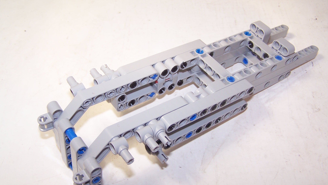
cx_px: 165
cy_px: 94
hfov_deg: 48.4
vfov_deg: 28.3
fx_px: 365
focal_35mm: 42
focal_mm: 6.3
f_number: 2.8
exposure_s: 1/60
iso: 80
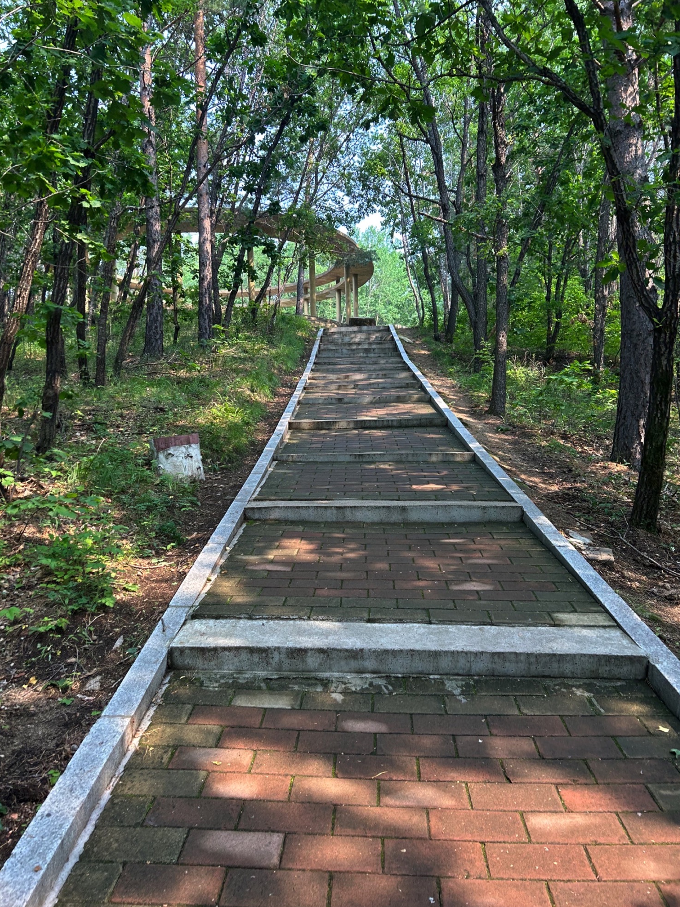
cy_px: 447
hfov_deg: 51.3
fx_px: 707
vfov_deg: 65.3
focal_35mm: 27
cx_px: 332
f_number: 1.5
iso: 50
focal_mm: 5.7
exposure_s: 1/366
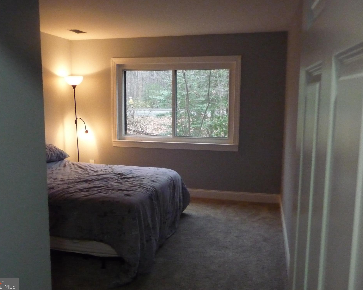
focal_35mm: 32
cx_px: 169
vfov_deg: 45.8
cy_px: 145
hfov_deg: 55.6
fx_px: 344
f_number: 3.4
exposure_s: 1/50
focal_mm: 5
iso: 800
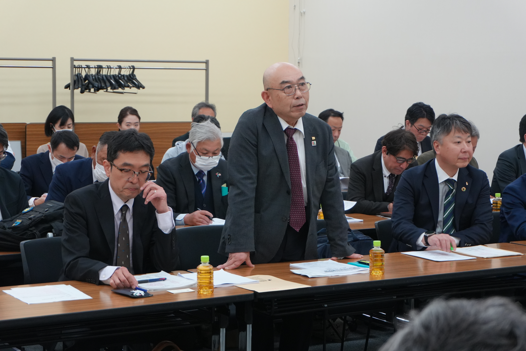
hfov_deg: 27.0
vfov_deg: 18.2
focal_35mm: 75
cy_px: 176
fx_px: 1096
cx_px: 263
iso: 1600
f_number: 5.6
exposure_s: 1/160
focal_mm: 50
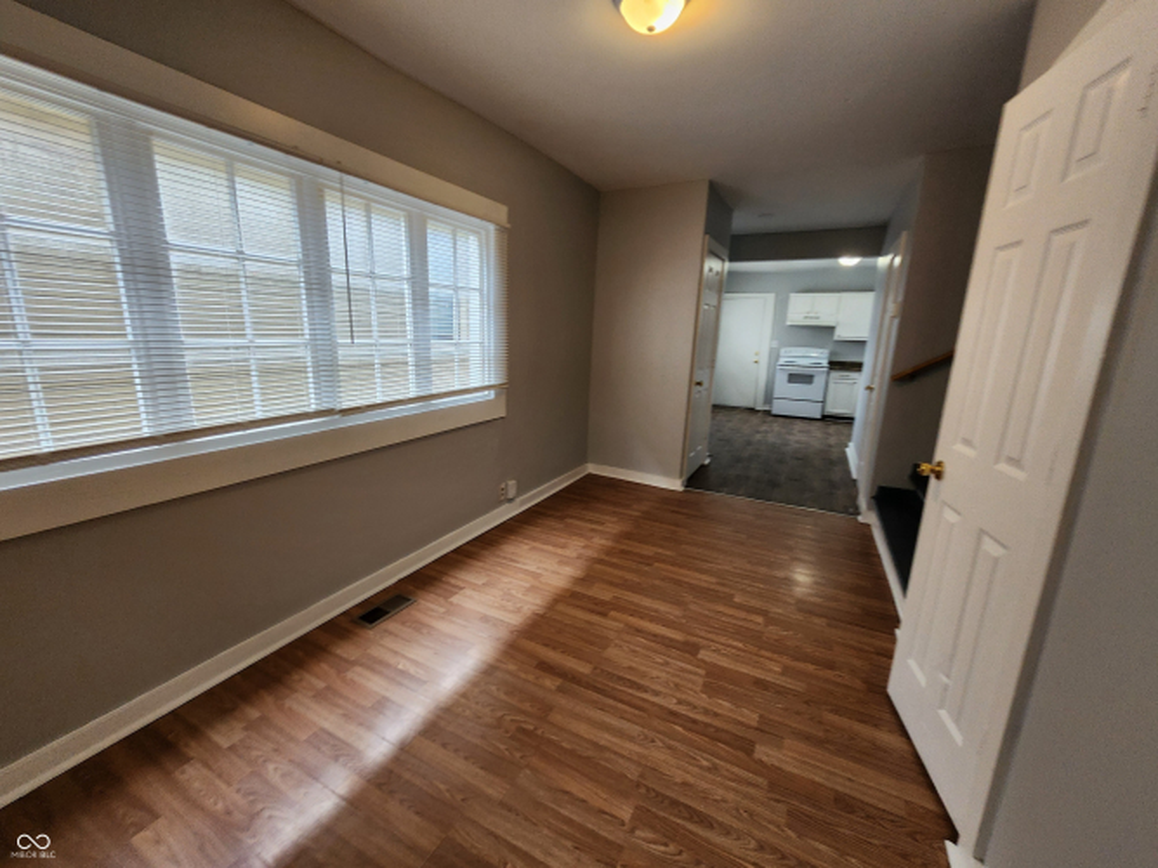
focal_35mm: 13
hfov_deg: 106.2
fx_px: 435
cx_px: 579
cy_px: 434
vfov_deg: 89.9
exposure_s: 1/60
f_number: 2.2
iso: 125
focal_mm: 2.2
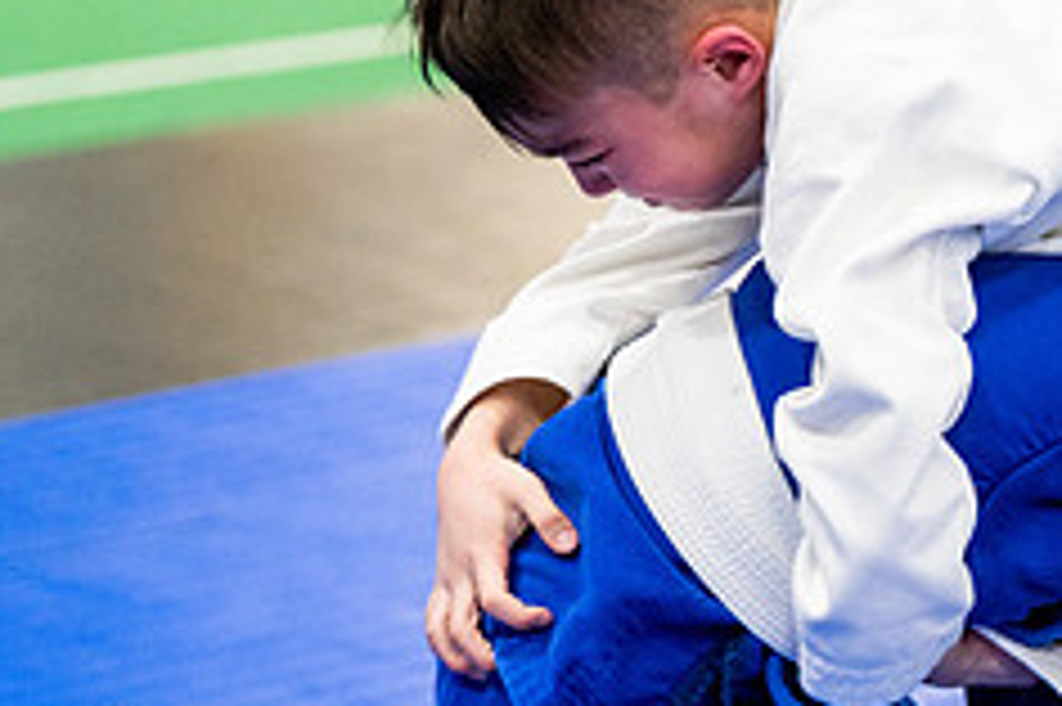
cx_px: 1278
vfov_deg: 4.8
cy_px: 384
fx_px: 8342
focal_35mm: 283
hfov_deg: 7.2
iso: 2500
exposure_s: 1/500
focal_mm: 115
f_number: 2.8
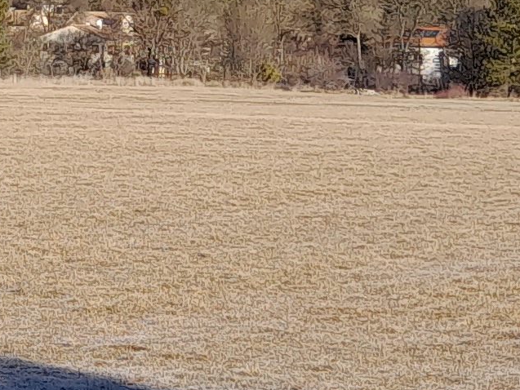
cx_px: -51
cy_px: -126
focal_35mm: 157
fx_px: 2359
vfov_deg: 9.3
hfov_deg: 12.4
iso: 20
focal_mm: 4.6
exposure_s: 1/472
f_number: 2
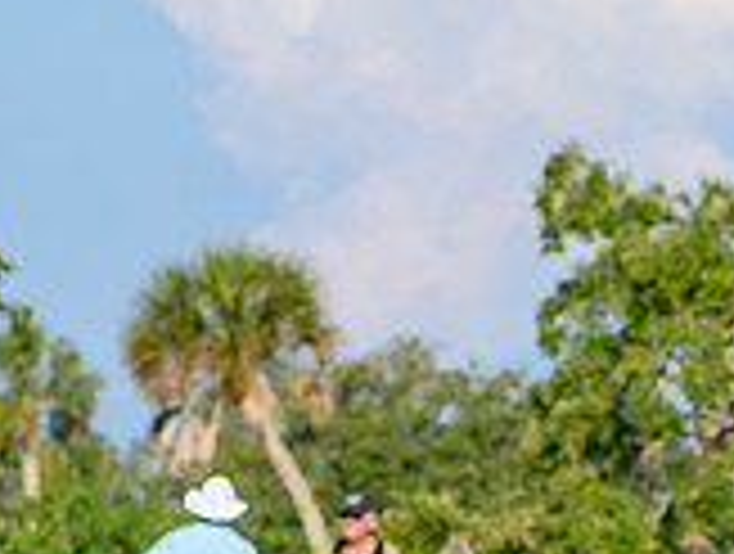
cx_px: 180
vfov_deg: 2.5
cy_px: 543
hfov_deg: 3.3
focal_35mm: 594
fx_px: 12623
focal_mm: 116
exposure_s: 1/800
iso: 200
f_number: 7.1
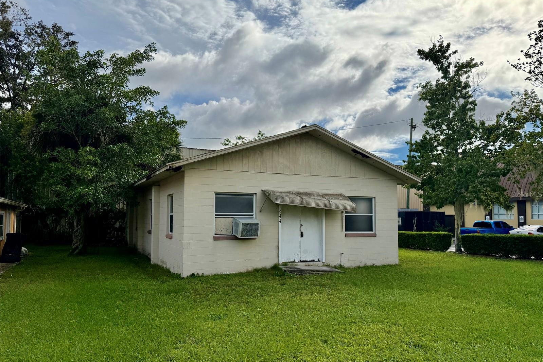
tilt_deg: +2.7
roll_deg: +0.2
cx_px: 272
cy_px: 194
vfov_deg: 51.2
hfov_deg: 71.5
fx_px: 377
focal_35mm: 25
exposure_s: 1/10309
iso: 100
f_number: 1.78
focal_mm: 6.76
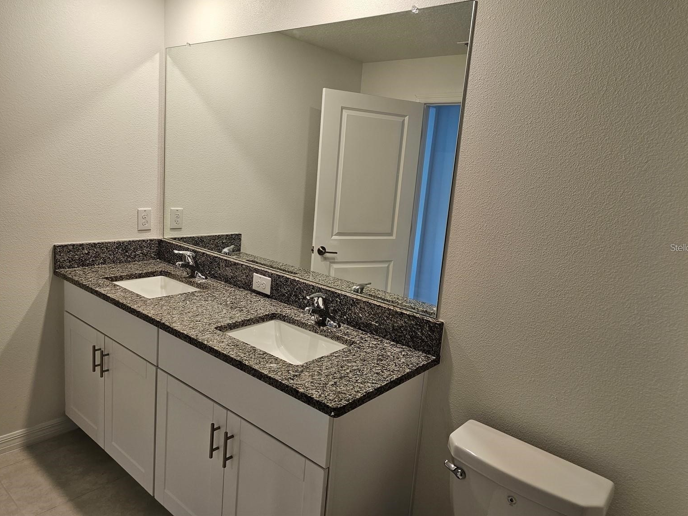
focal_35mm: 24
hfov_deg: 71.6
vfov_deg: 56.8
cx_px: 354
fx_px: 477
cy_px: 247
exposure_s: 1/120
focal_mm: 6.3
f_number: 1.7
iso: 125
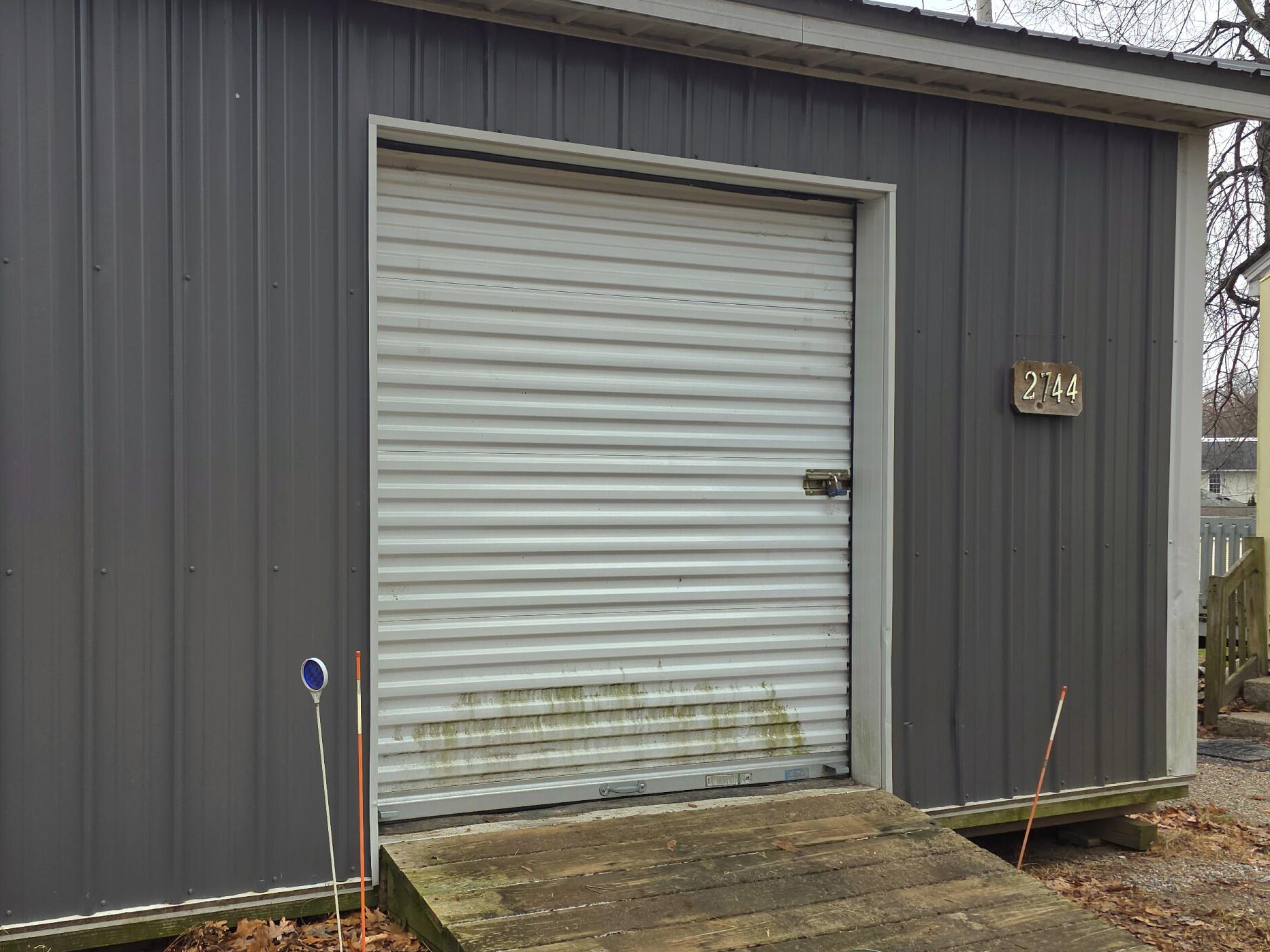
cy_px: 521
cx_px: 443
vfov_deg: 38.6
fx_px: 1358
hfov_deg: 49.4
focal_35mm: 37
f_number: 1.7
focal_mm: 6.3
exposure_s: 1/120
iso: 12
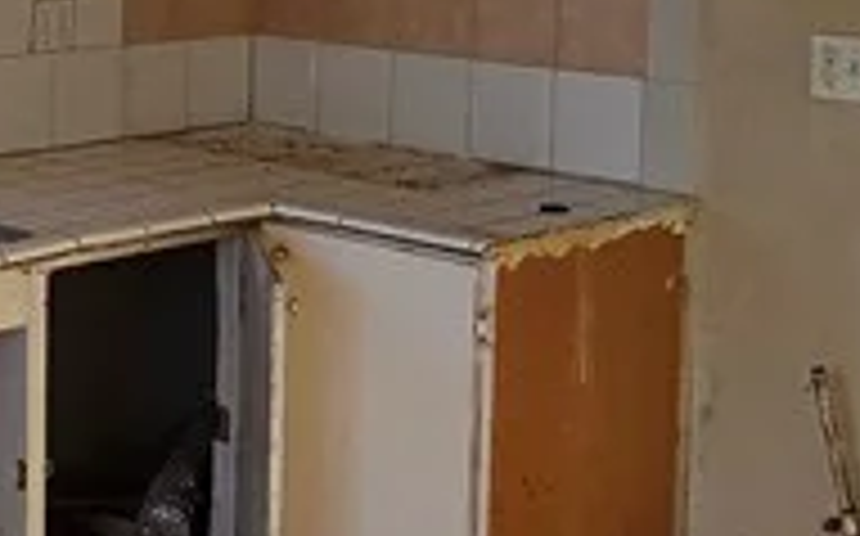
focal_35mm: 74
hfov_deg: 26.7
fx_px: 1733
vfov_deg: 17.2
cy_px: 23
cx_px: 54
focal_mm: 2.2
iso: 50
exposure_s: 1/686
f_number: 2.2
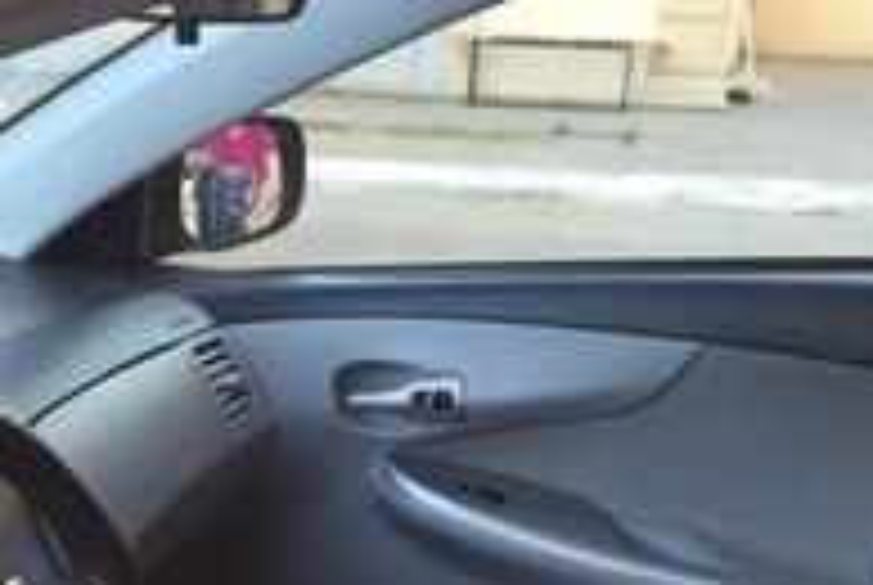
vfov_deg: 16.6
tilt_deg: -24.5
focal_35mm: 77
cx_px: 153
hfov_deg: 25.7
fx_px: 1870
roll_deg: -2.4
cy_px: 792
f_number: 2.2
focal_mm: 4.15
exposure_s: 1/33
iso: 40
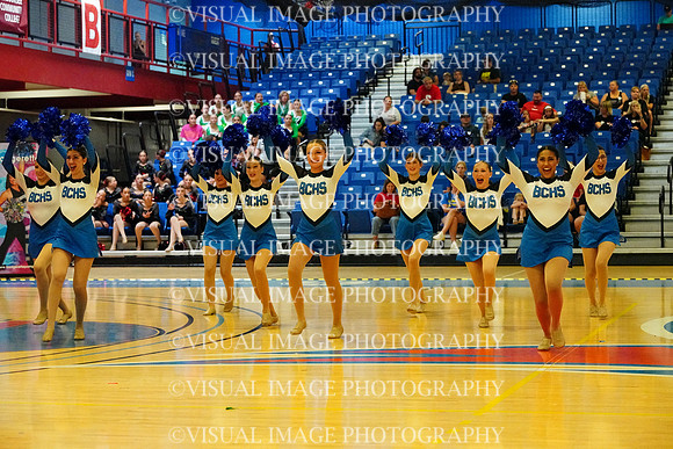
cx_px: 336
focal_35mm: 87
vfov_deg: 15.7
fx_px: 1627
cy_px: 224
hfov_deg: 23.4
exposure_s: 1/1000
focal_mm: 87
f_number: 4
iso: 20000
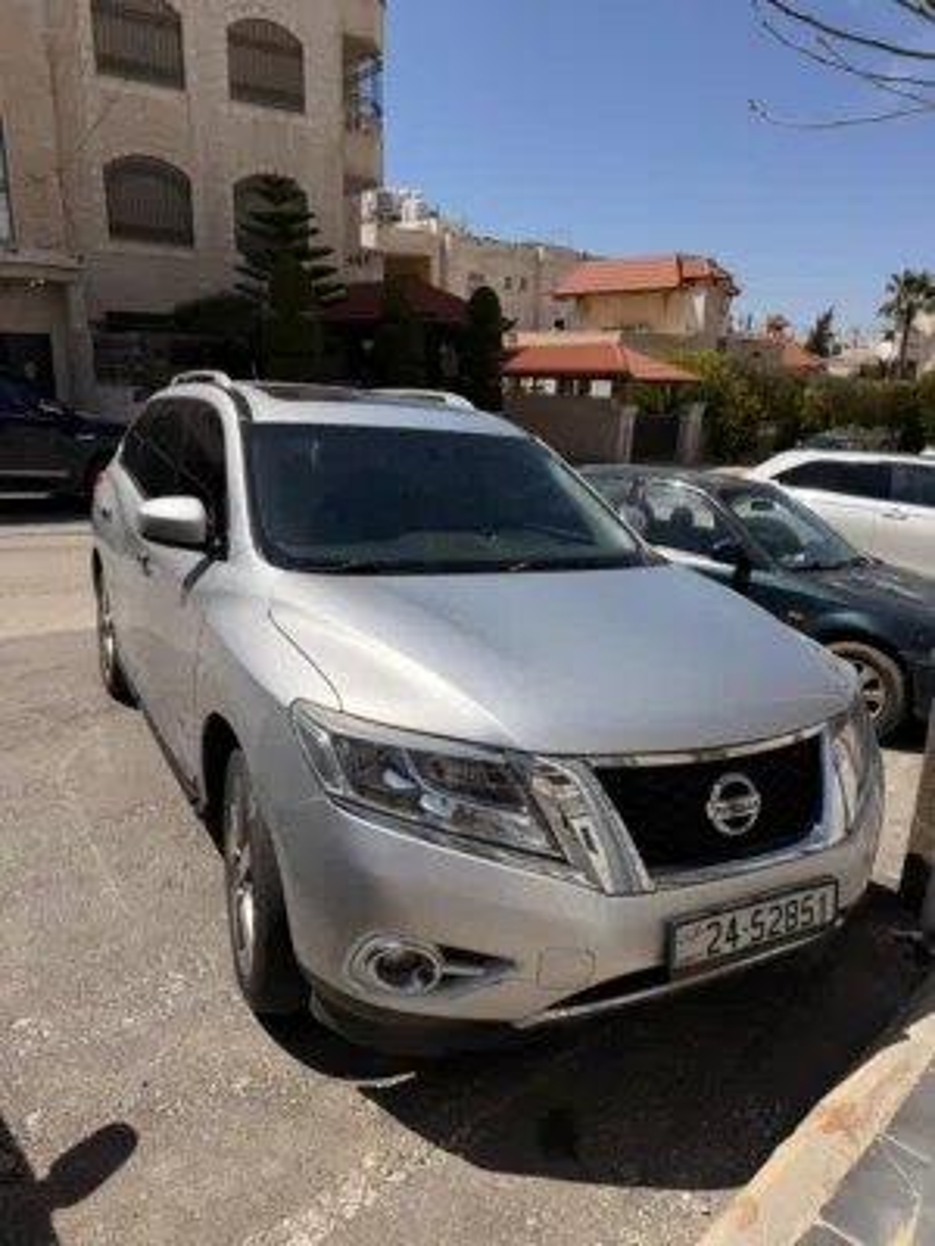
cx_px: 468
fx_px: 864
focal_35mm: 24
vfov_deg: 71.6
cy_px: 623
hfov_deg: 56.8
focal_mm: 6.76
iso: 125
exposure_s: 1/9091
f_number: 1.78
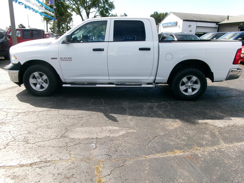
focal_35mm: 28
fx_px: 197
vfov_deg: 49.7
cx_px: 122
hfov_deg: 63.4
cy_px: 92
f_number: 10.8
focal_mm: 5.1
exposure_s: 1/52
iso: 100
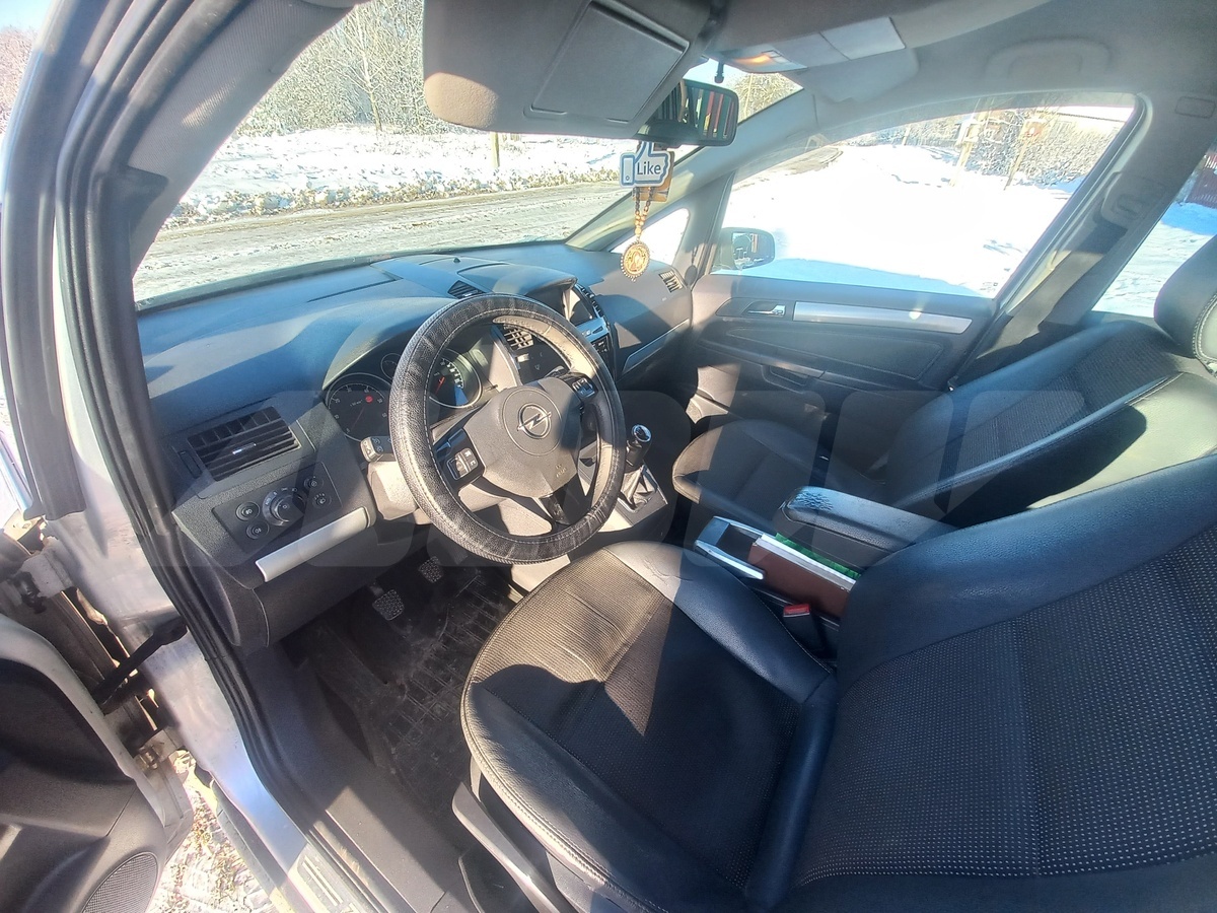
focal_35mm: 13
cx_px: 608
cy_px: 456
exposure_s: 1/100
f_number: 2.2
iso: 50
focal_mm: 1.42
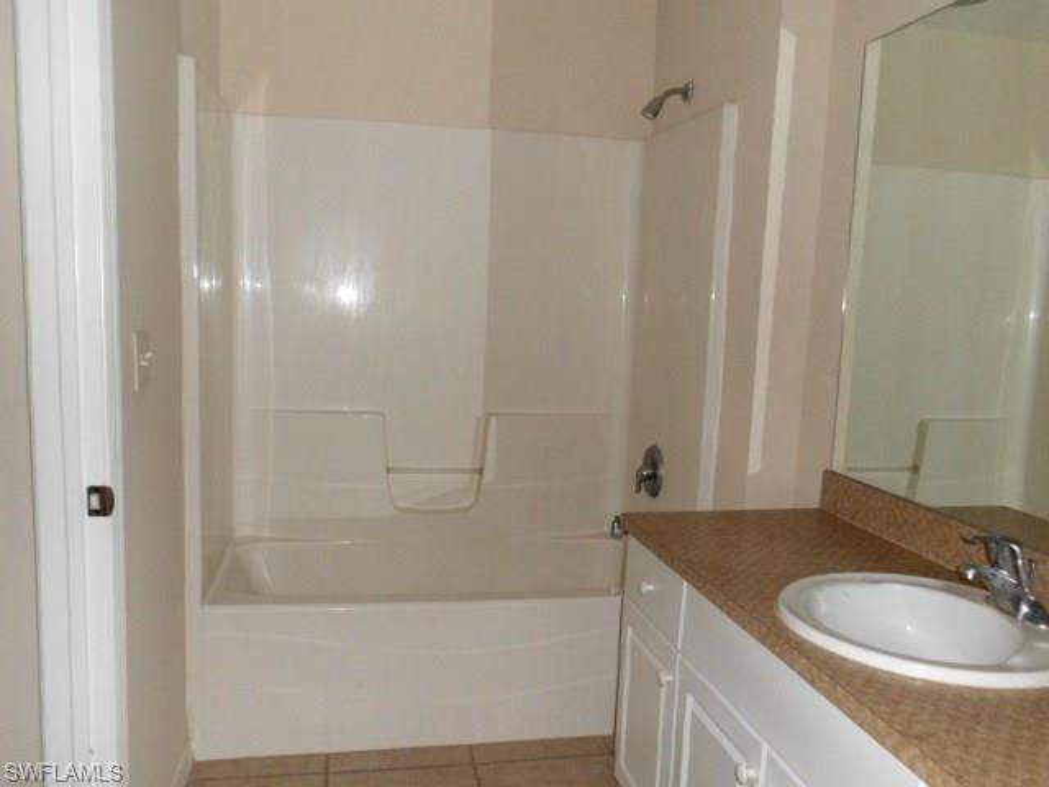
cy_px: 394
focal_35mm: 28
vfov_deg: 49.7
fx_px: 849
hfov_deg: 63.4
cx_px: 524
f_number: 2.8
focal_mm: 5.05
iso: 200
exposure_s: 1/60
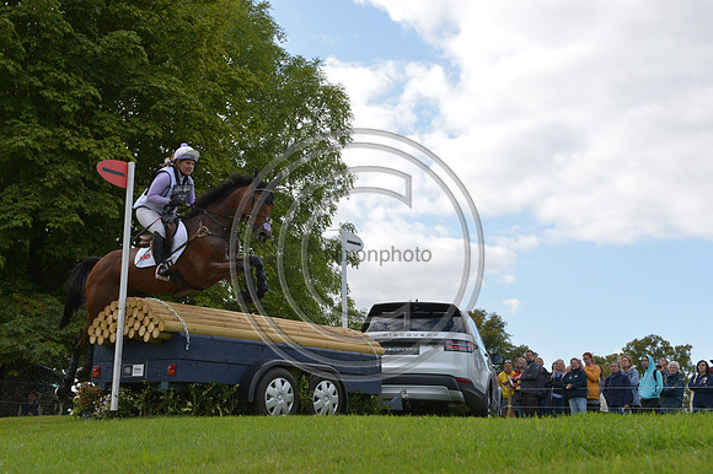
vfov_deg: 27.0
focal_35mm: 50
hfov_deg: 39.6
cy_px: 237
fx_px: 990
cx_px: 356
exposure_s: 1/1600
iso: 2000
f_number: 11
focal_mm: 50
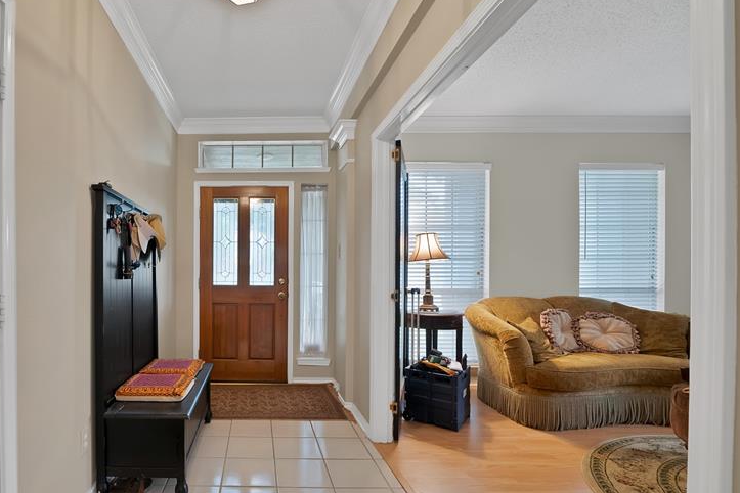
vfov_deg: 70.3
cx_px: 247
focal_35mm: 17
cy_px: 271
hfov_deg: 89.9
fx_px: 349
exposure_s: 1
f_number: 9
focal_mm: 12
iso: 640
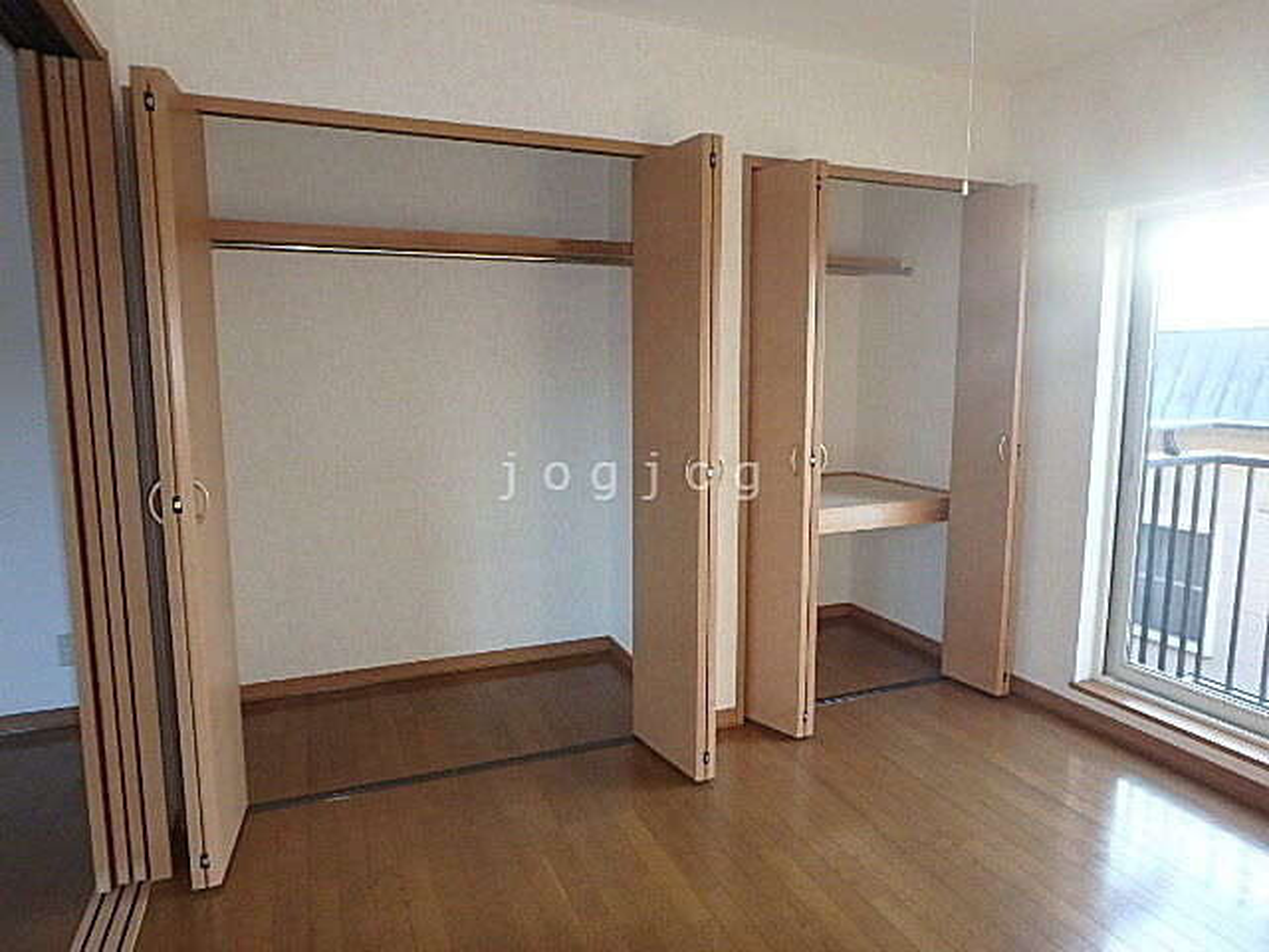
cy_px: 476
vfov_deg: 63.4
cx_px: 634
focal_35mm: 21
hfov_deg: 79.0
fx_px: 770
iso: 400
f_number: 3.5
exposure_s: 1/30
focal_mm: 3.7
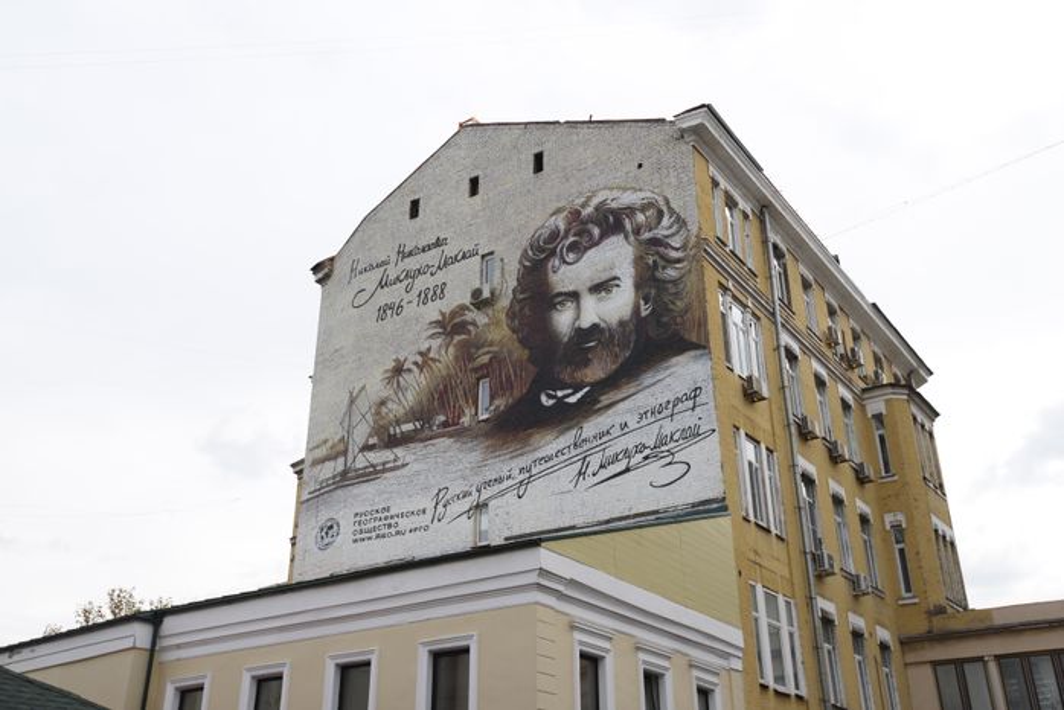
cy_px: 355
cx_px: 532
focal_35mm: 35
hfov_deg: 54.4
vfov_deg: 37.9
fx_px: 1035
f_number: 5
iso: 64
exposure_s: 1/200
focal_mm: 35
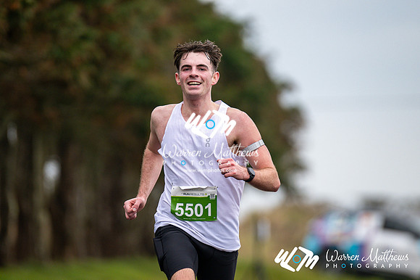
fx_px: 5247
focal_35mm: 450
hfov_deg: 4.6
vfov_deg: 3.1
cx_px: 210
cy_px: 140
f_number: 2.8
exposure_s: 1/1600
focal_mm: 300
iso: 360
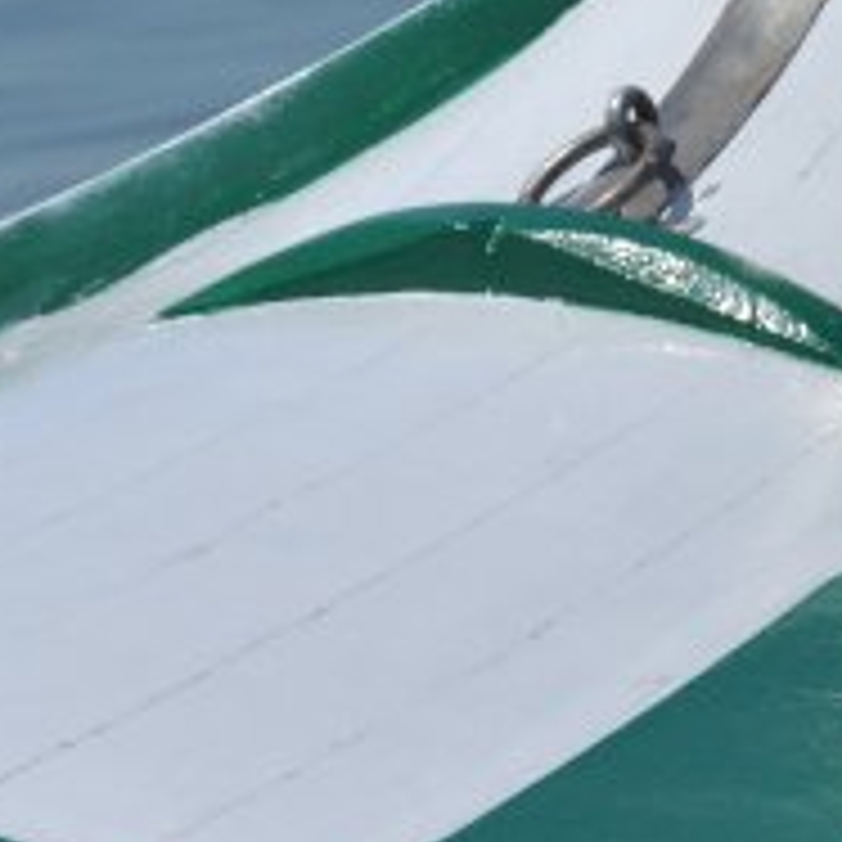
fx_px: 31014
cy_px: 149
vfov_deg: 1.6
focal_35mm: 1127
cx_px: 770
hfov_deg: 1.6
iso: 800
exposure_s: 1/3200
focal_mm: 270
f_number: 9
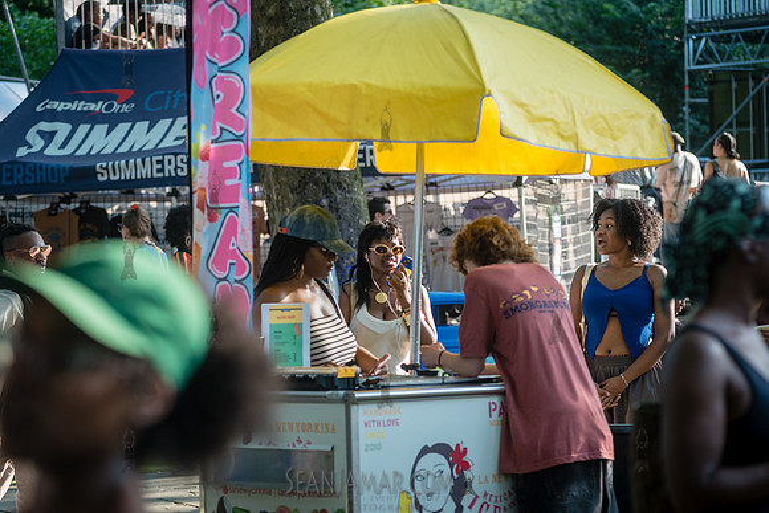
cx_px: 384
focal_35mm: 125
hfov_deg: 16.4
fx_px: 2671
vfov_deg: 11.0
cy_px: 256
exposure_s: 1/320
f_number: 4.5
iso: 400
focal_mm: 125
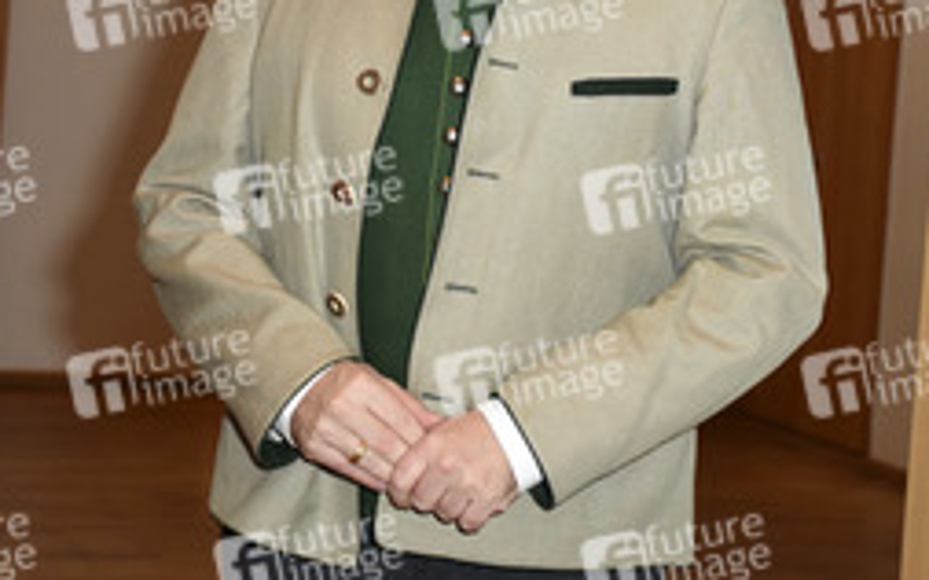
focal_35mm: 109
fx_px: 2759
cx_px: 578
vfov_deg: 11.9
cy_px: 99
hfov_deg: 19.1
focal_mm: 40
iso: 640
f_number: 4.5
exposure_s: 1/100
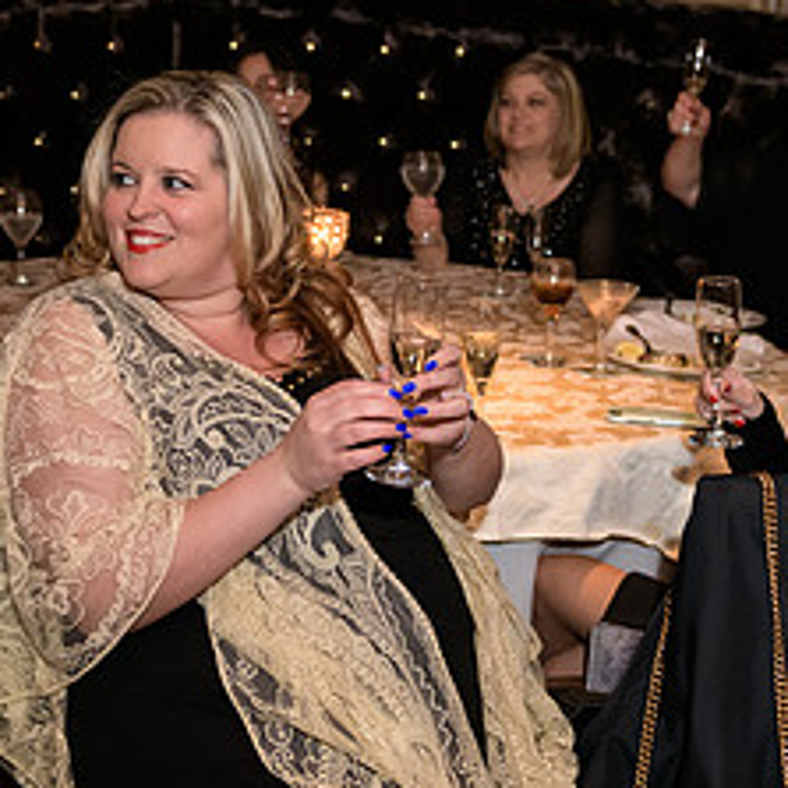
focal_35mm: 64
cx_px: 205
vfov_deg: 26.8
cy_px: 274
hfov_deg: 26.6
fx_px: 1648
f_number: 3.2
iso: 1600
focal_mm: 29
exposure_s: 1/100
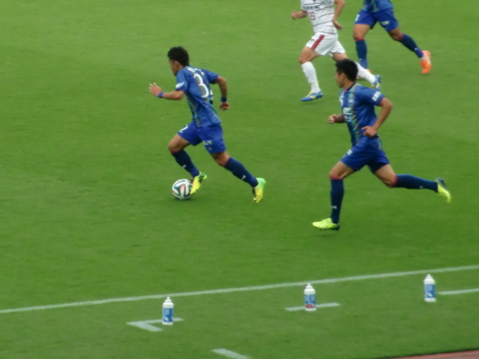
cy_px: 66
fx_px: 4524
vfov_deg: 4.5
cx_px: 121
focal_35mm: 327
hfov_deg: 6.1
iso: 400
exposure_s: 1/1000
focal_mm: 35.7
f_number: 5.2
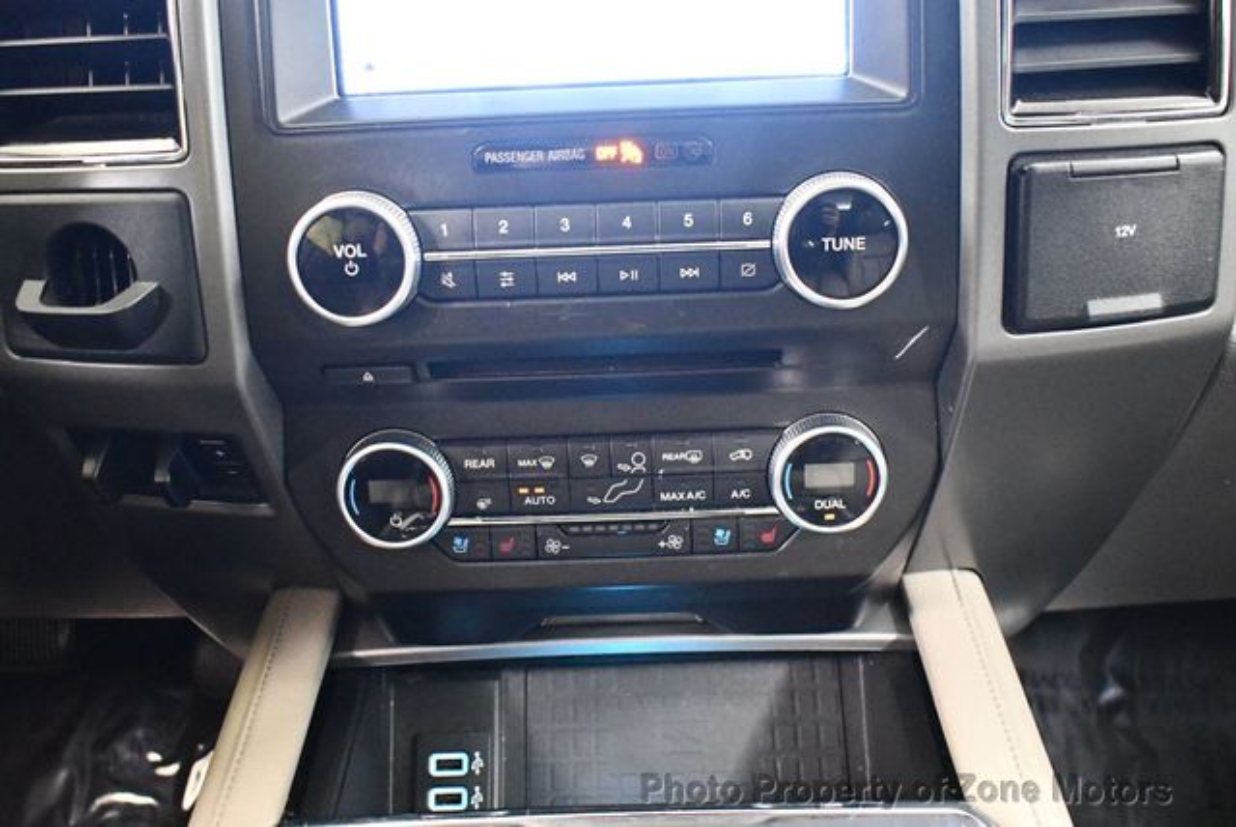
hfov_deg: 53.1
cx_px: 618
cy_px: 414
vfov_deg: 36.9
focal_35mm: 36
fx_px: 1237
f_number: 3.5
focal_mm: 18
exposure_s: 1/60
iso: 8000
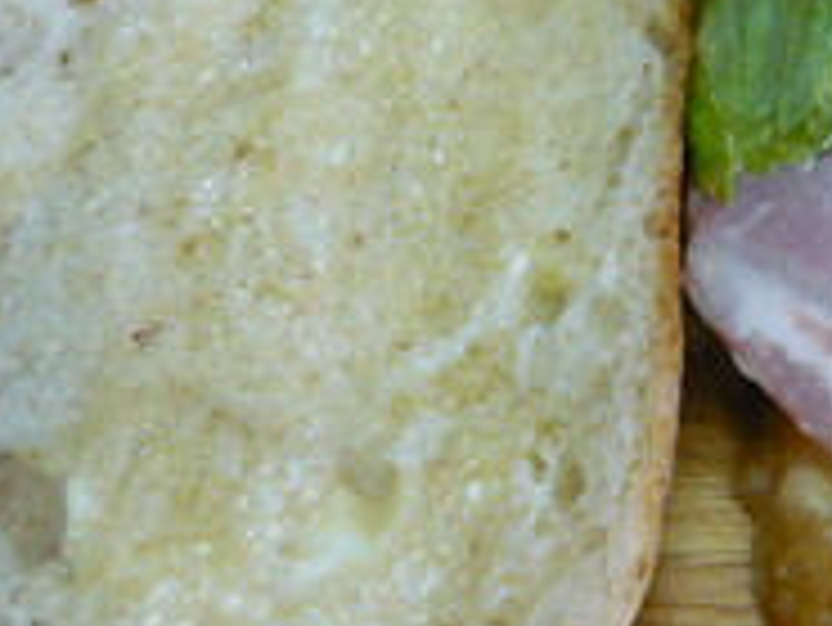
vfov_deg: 19.4
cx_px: 760
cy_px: 88
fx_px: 1804
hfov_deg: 25.1
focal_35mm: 75
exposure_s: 1/30
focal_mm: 5.5
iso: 320
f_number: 2.8
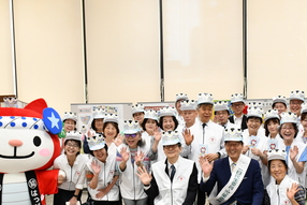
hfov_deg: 44.3
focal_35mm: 44
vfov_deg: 30.1
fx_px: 375
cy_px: 149
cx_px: 178
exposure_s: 1/160
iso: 1600
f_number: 8
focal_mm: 20
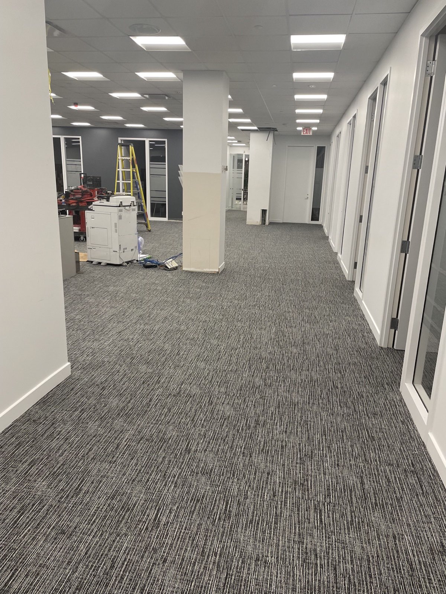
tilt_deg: -12.2
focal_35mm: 26
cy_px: 297
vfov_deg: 67.3
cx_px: 223
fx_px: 447
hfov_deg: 53.1
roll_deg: -0.9
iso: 80
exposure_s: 1/120
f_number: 1.6
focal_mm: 4.2
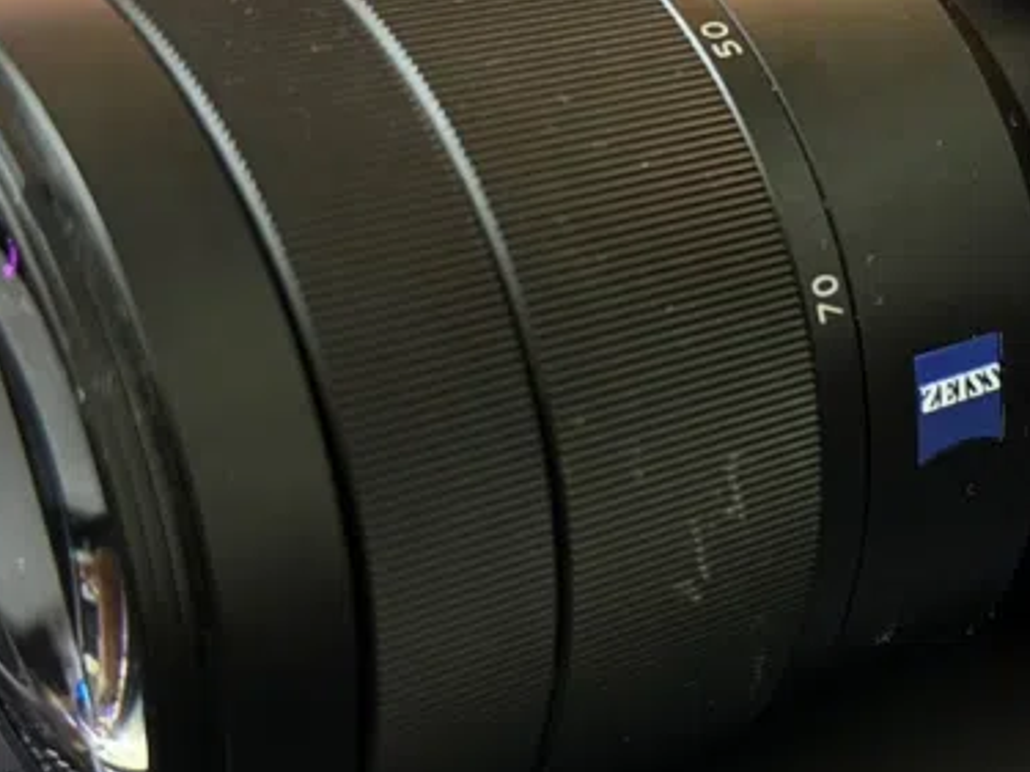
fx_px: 1220
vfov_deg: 34.9
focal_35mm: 41
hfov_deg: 44.5
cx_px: 750
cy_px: 481
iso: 1000
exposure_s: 1/25
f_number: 1.78
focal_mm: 6.76
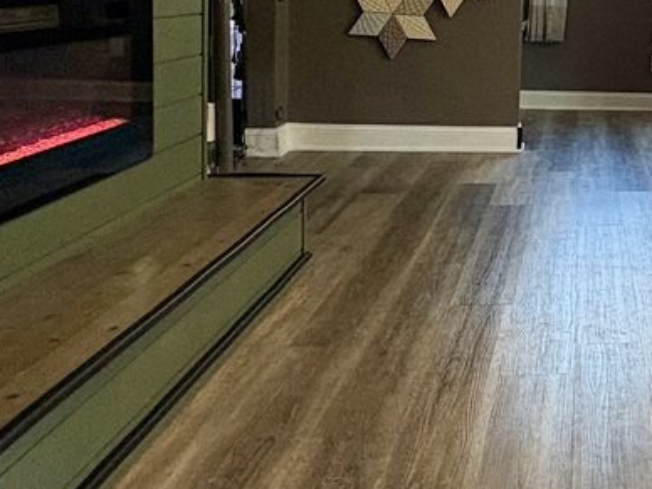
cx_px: 825
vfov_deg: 27.2
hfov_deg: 30.1
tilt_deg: -4.1
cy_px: 66
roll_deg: -2.4
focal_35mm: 52
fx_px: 979
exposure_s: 1/60
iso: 320
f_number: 2.2
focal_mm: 2.22
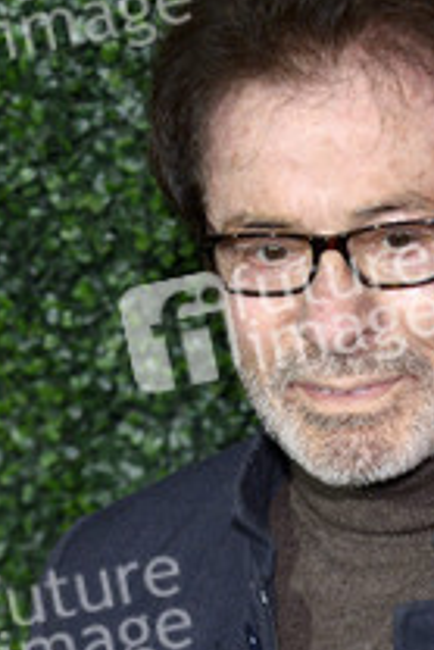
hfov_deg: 4.5
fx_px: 5560
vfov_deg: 6.7
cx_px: 373
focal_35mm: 308
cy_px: 475
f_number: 6.3
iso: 2000
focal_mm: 160
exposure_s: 1/320
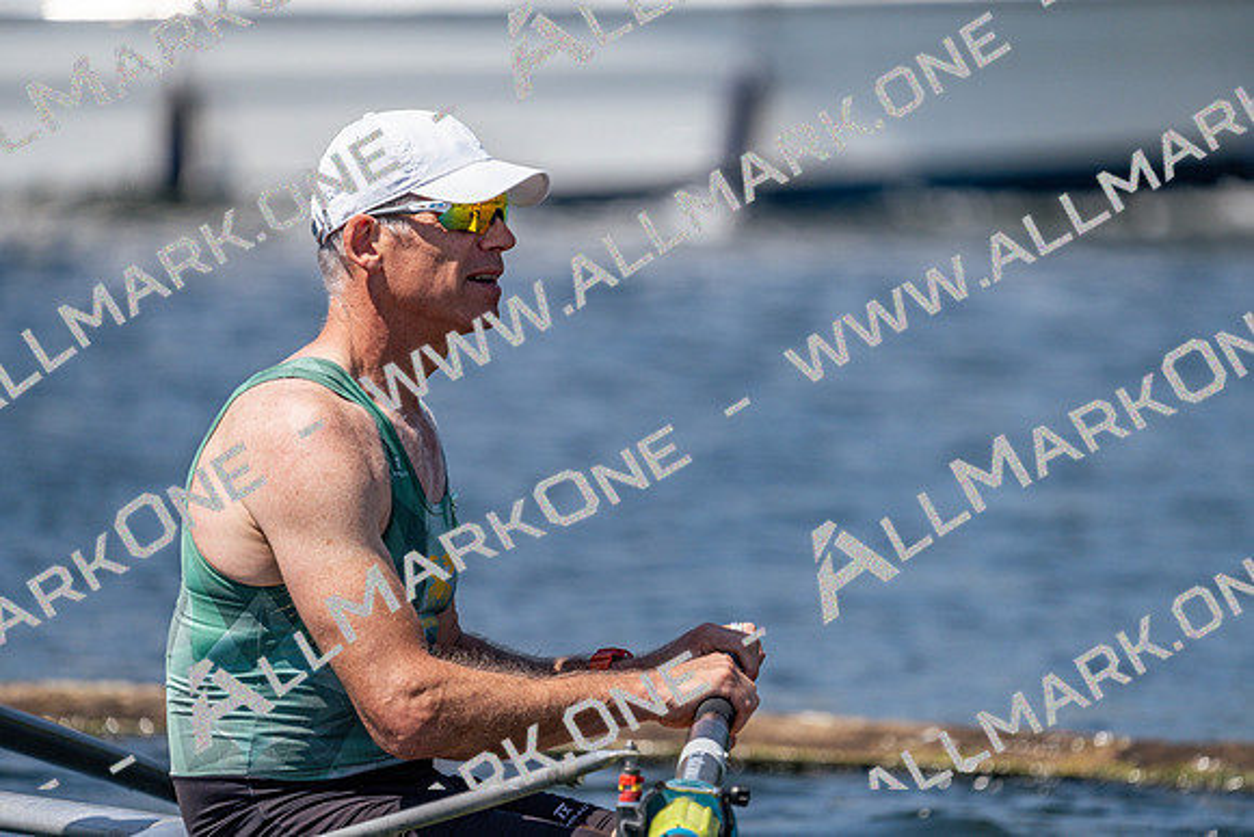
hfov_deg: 3.9
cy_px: 418
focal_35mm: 529
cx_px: 627
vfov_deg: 2.6
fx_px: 18430
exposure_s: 1/2000
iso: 250
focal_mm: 529
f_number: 6.3
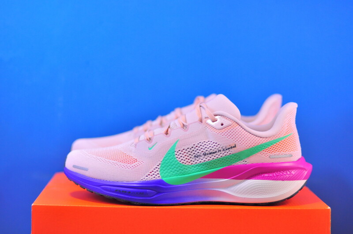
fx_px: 734
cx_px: 176
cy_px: 117
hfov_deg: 27.0
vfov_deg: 18.1
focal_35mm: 75
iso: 250
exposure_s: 1/320
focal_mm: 50
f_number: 2
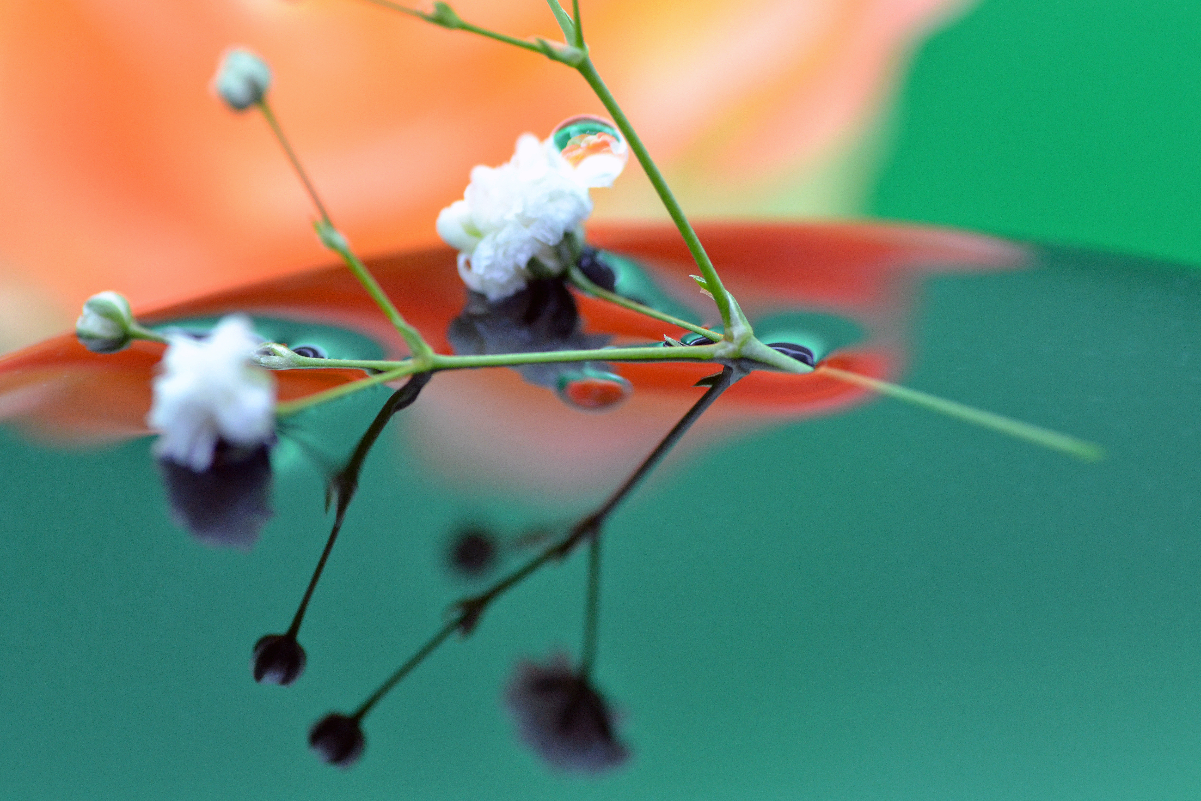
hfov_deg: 15.2
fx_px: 4503
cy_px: 400
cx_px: 600
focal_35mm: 135
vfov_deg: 10.2
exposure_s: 1/30
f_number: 8
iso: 800
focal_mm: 90
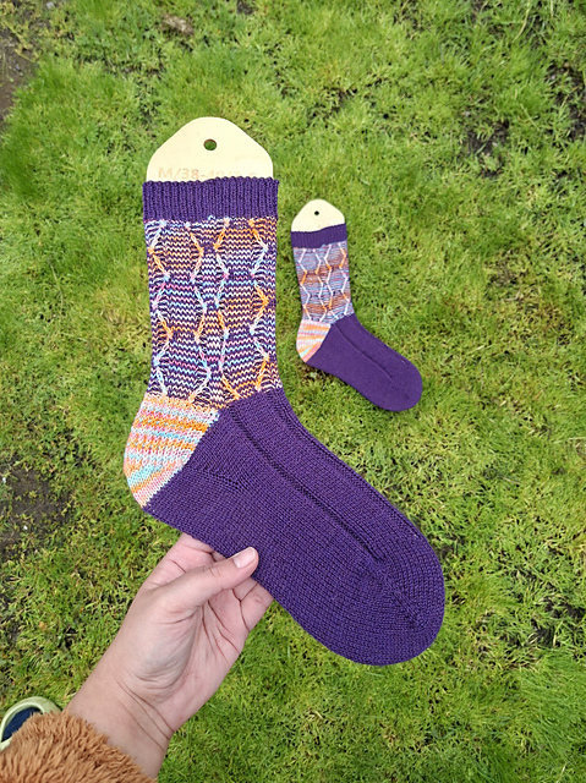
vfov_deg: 74.0
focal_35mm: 23
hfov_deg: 58.8
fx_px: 520
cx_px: 293
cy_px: 392
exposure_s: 1/263
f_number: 1.8
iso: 50
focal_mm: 5.54
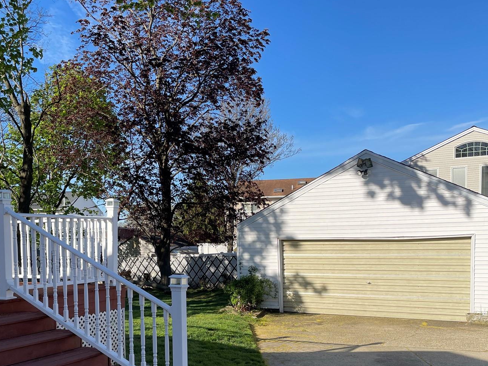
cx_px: 218
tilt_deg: -4.8
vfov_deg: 34.3
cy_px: 277
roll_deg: +1.7
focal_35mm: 41
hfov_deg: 45.7
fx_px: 578
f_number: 1.6
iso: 32
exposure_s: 1/3125
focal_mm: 4.2
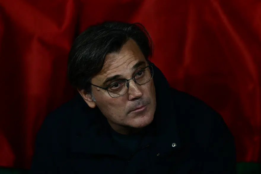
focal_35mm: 300
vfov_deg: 4.6
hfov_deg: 6.9
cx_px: 130
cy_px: 87
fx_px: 2174
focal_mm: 200
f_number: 2.8
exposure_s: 1/1000
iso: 2500
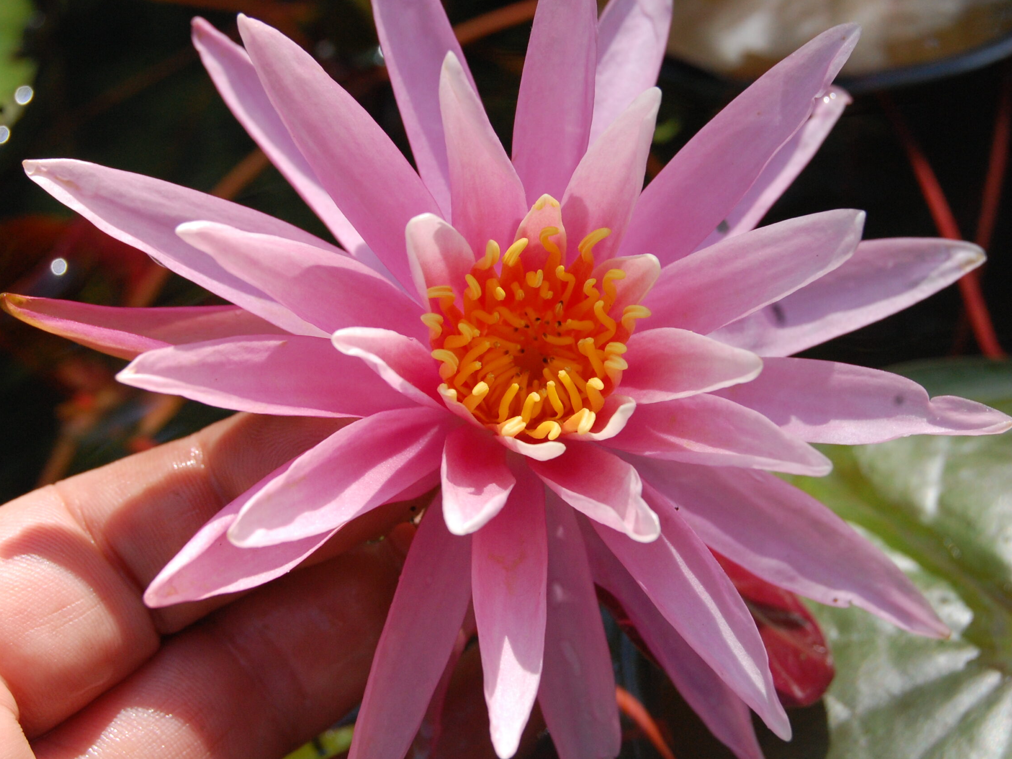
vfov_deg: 18.0
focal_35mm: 82
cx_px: 538
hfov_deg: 23.8
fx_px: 2397
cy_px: 377
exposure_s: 1/500
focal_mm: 50
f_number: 11
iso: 800
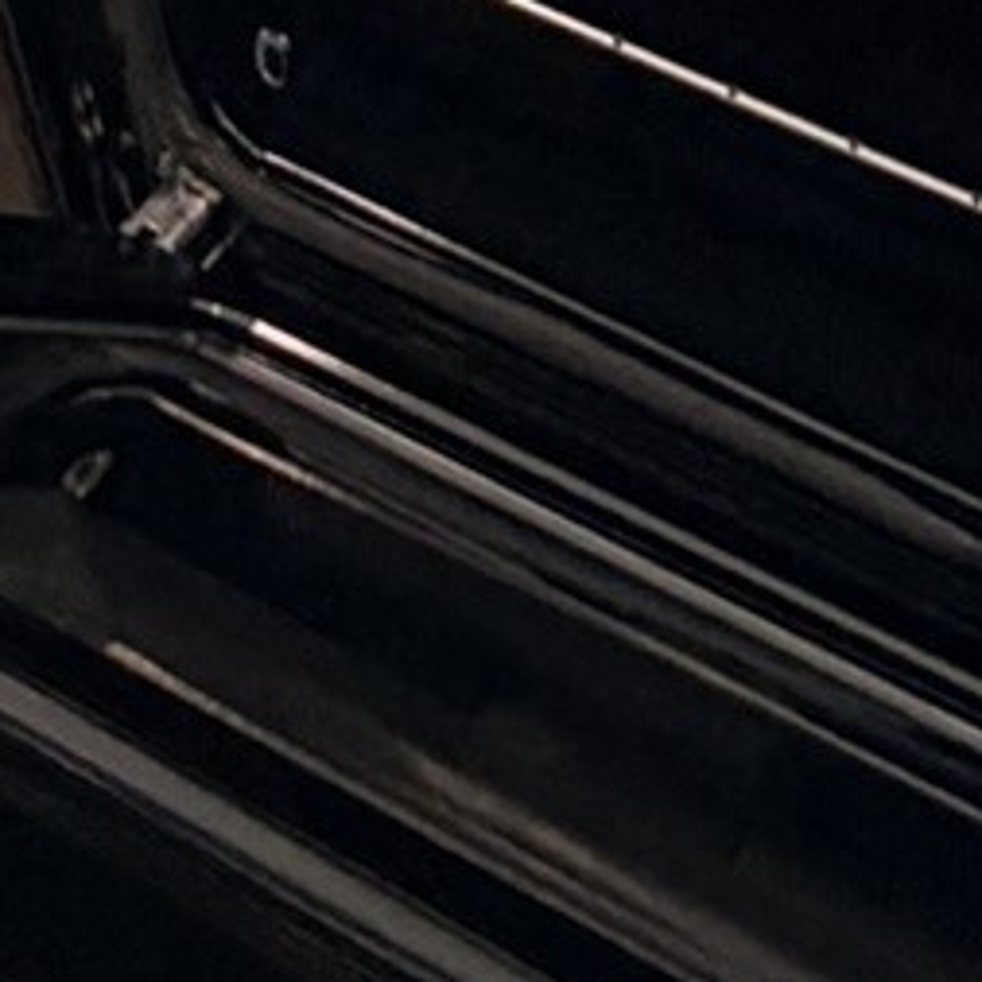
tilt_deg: -27.1
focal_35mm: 100
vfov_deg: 13.3
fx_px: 3210
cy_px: -1324
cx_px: 1293
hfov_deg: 16.4
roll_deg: +1.3
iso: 200
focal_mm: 2.22
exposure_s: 1/60
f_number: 2.2
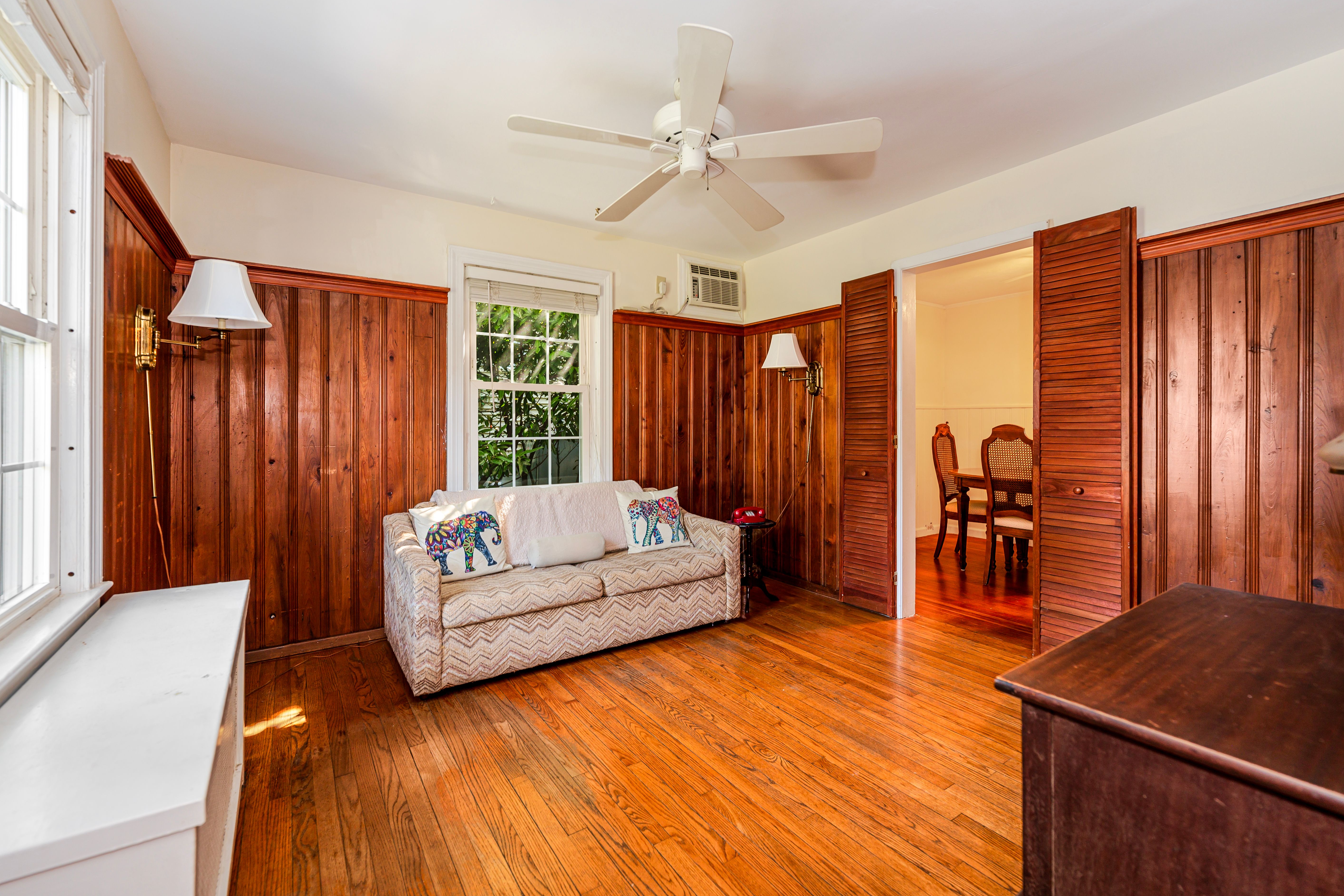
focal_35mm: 15
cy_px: 424
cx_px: 678
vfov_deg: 77.3
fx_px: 560
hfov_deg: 100.4
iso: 320
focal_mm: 14
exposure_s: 1/15
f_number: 3.5
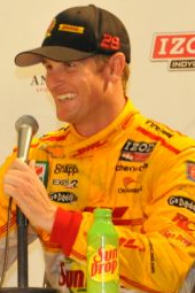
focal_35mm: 235
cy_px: 159
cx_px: -85
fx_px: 1909
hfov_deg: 5.8
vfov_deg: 8.8
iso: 1600
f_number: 6.3
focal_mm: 80
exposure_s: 1/60
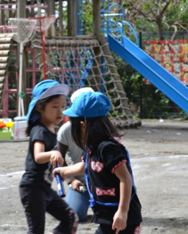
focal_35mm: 118
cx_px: 47
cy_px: 116
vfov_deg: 16.3
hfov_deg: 13.1
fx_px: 817
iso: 100
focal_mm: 55
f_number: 6.3
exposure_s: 1/160
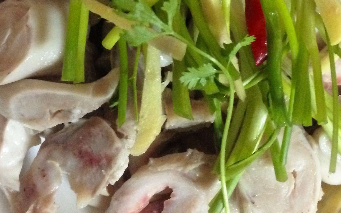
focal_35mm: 72
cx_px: 196
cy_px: -21
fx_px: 669
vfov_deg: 17.5
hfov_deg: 28.6
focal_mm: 4.12
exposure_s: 1/17
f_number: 2.4
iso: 500
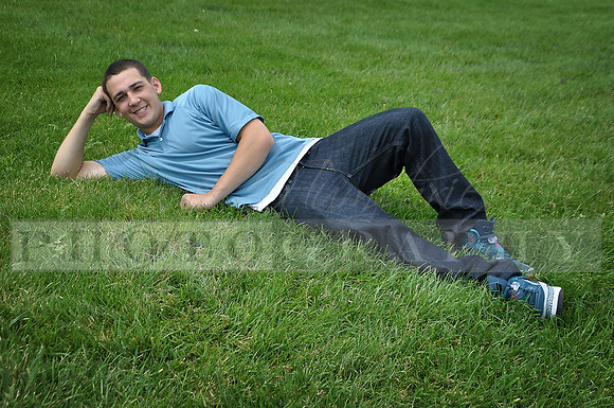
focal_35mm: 51
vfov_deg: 26.4
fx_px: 869
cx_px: 307
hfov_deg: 38.9
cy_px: 204
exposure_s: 1/250
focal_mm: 34
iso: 200
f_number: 8
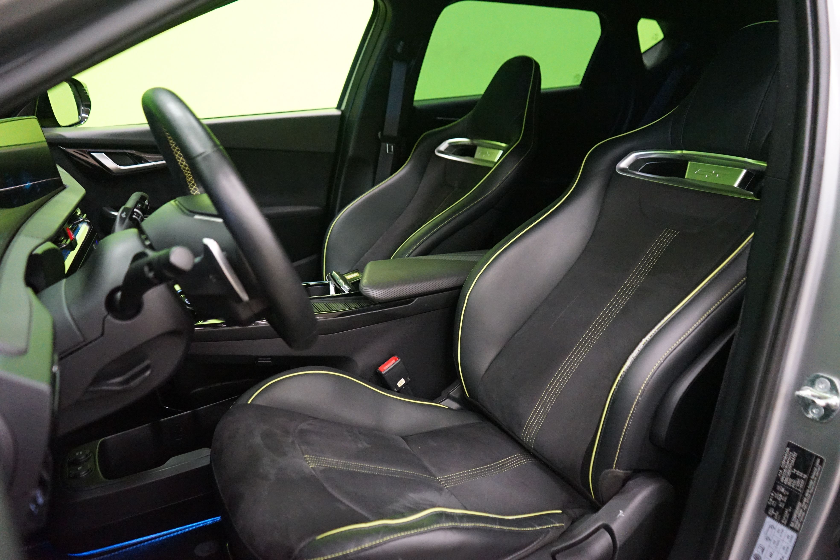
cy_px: 280
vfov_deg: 46.4
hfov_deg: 65.5
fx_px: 653
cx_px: 420
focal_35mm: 28
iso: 6400
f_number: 3.5
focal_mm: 28
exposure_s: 1/30
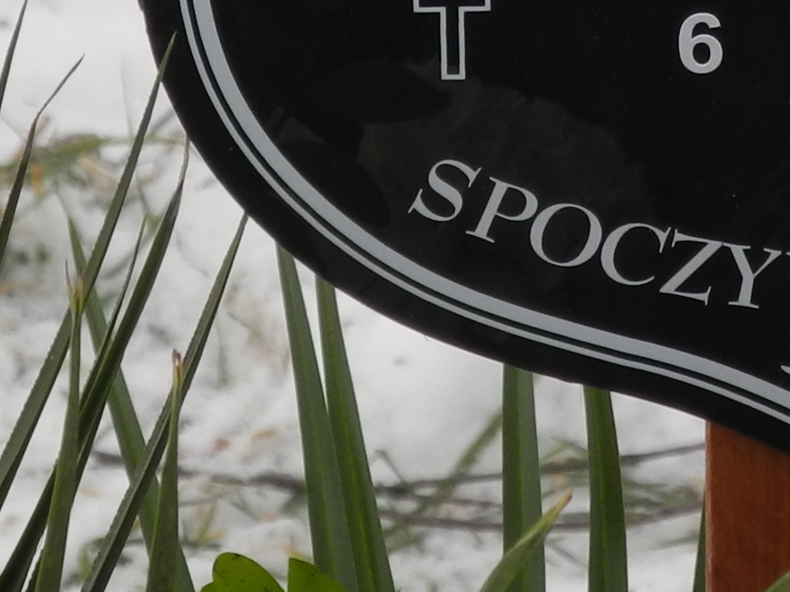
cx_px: 745
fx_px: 14469
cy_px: -309
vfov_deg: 2.3
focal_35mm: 634
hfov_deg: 3.1
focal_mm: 32.6
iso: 100
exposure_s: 1/400
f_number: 5
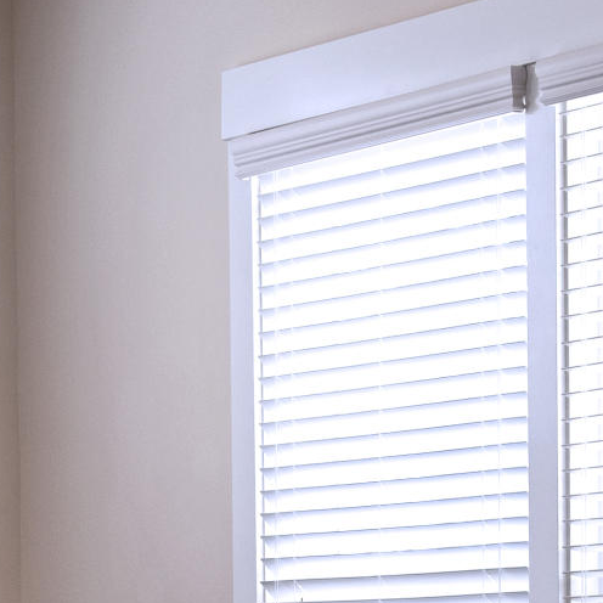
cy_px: 911
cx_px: 161
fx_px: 3646
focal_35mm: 185
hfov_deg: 9.4
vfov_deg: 9.2
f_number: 8
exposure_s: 1/25
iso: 200
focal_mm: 36
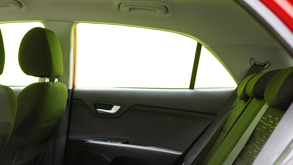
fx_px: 420
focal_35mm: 54
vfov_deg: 21.4
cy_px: 168
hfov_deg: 38.1
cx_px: 97
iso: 3200
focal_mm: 29
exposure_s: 1/20
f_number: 5
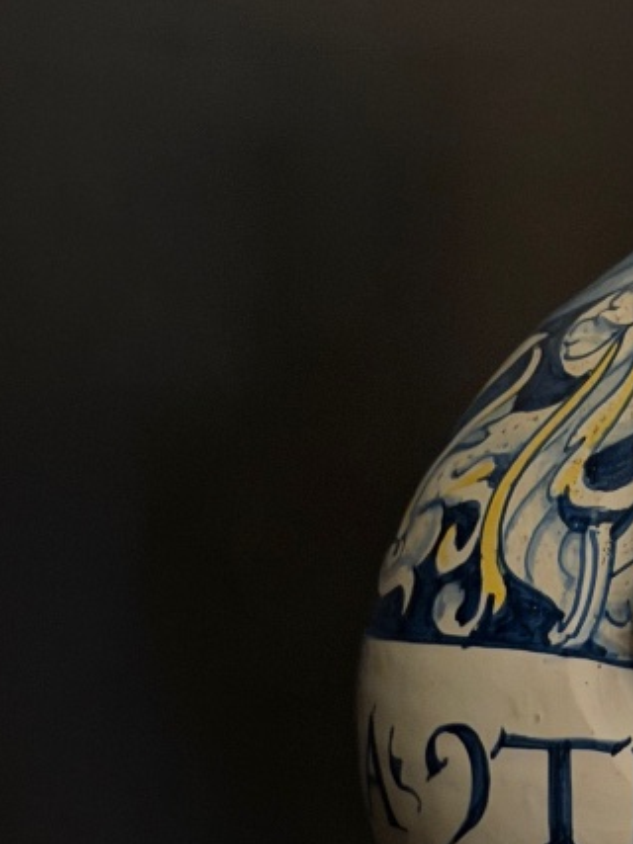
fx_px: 3293
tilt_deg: -8.4
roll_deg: -0.8
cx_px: 813
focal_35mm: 135
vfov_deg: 14.5
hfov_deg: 10.7
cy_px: 739
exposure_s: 1/20
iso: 640
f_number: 1.78
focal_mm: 6.76
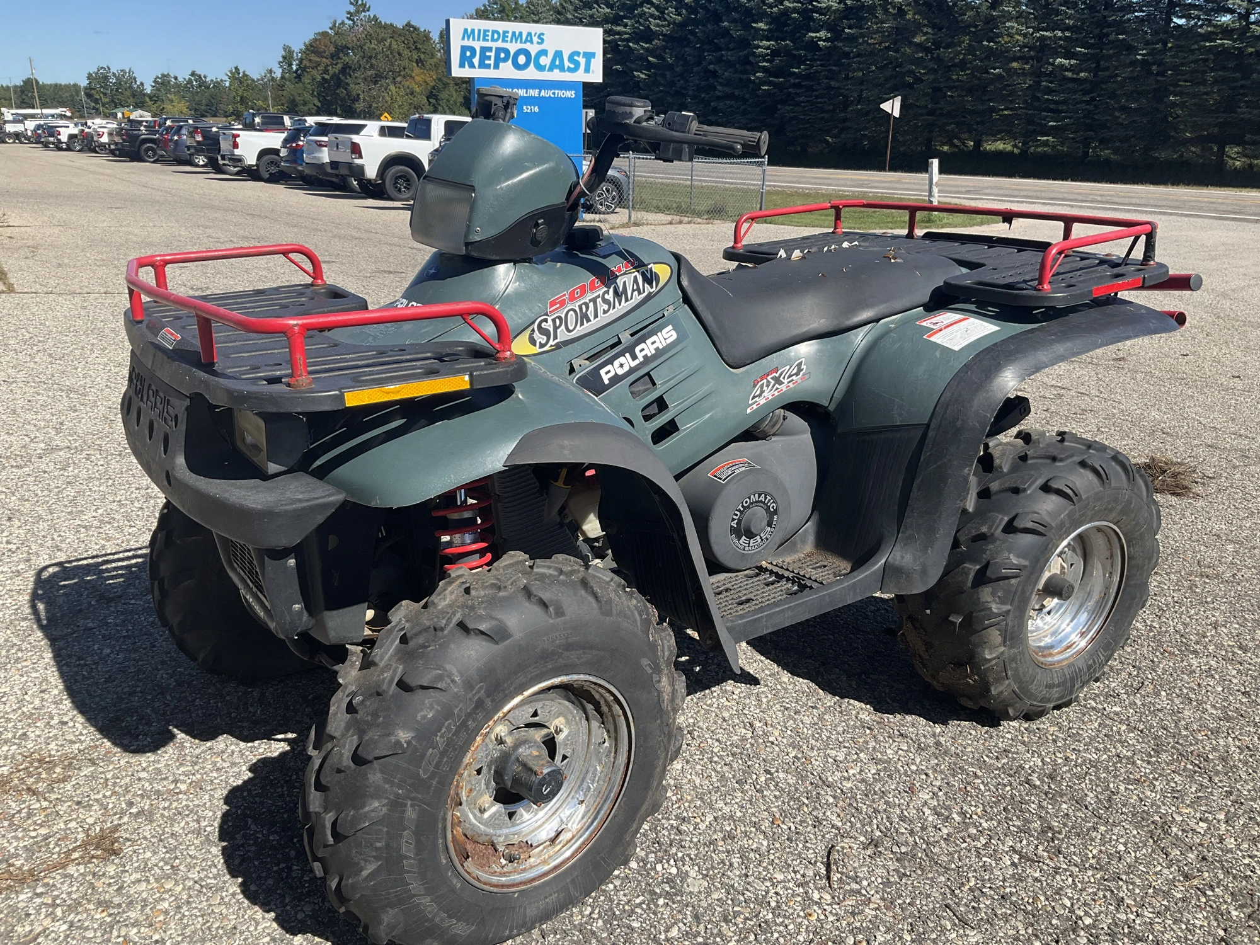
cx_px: 630
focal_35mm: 29
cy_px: 472
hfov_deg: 61.7
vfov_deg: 48.2
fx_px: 1056
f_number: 1.8
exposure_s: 1/1534
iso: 25
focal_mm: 3
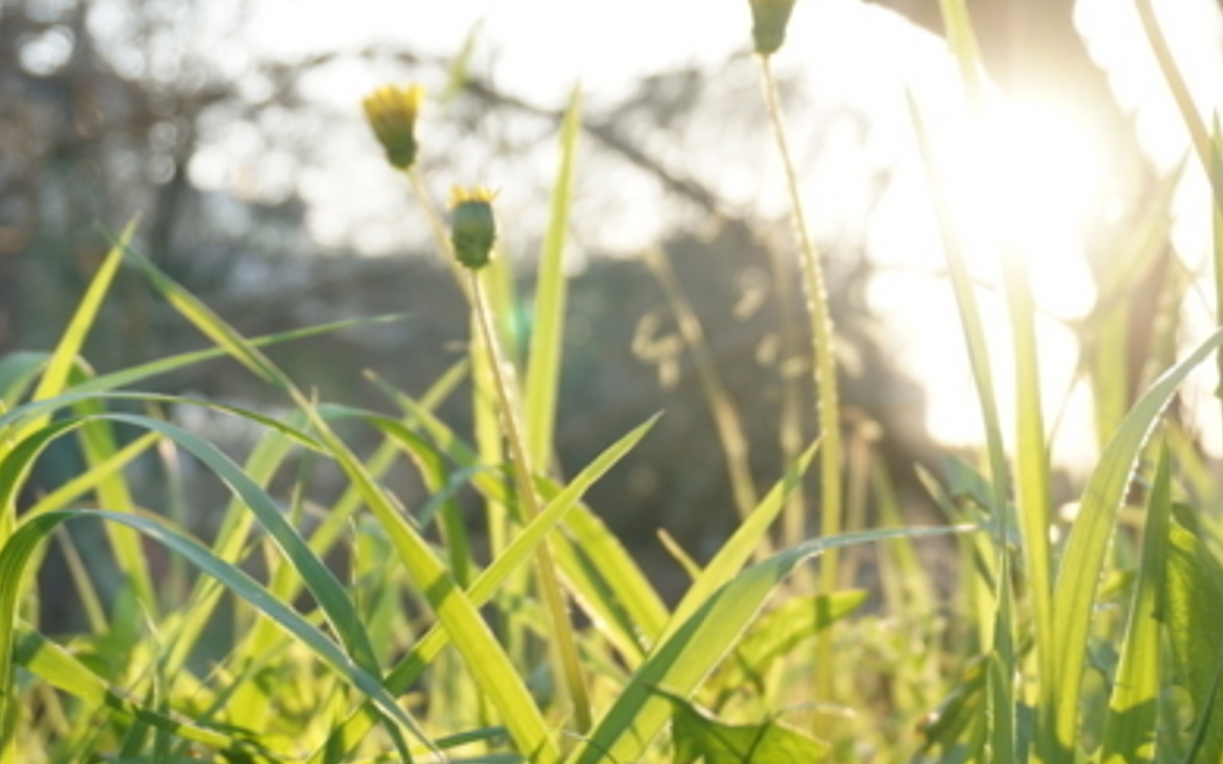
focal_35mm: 66
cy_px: 266
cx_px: 783
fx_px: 2200
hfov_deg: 30.9
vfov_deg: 19.7
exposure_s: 1/60
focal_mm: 28
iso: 100
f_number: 4.5
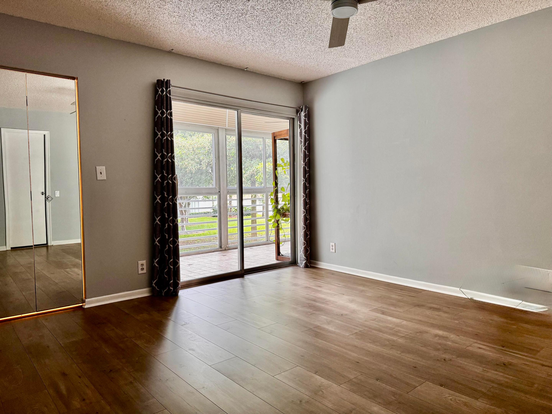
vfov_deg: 56.8
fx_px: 383
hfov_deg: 71.6
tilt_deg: -3.3
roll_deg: +0.6
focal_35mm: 24
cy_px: 207
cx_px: 276
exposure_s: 1/78
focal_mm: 6.76
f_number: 1.78
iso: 200
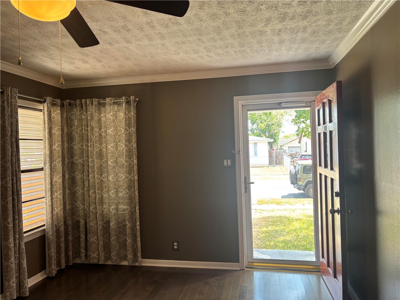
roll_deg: +1.5
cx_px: 200
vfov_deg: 53.1
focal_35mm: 26
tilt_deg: +0.5
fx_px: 300
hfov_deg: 67.3
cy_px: 150
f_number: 1.6
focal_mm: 5.96
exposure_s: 1/121
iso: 80
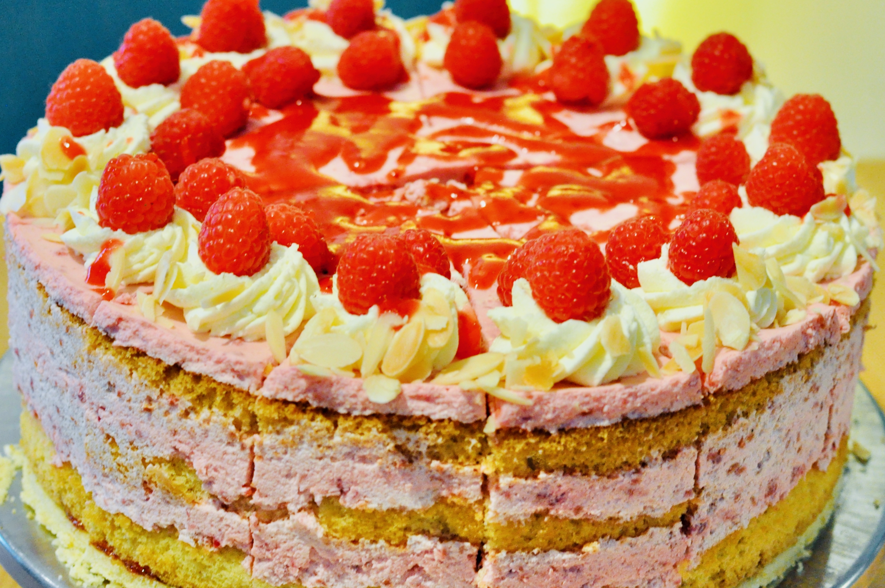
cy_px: 294
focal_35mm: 52
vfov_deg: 25.7
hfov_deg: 37.9
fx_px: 1289
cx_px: 442
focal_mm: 35
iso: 1600
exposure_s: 1/60
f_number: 4
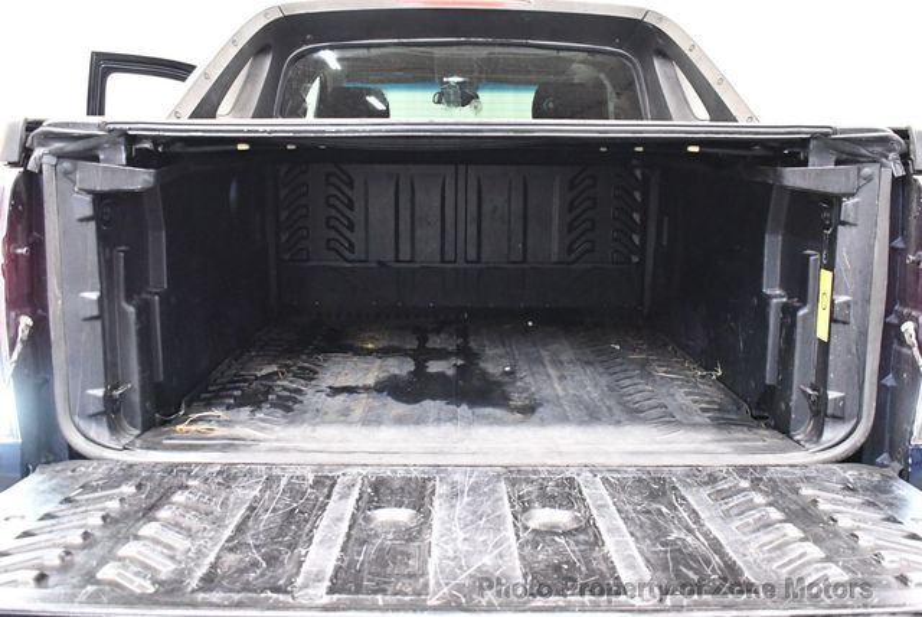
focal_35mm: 36
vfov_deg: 36.9
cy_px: 308
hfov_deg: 53.1
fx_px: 923
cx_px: 461
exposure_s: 1/60
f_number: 3.5
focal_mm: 18
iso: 5600
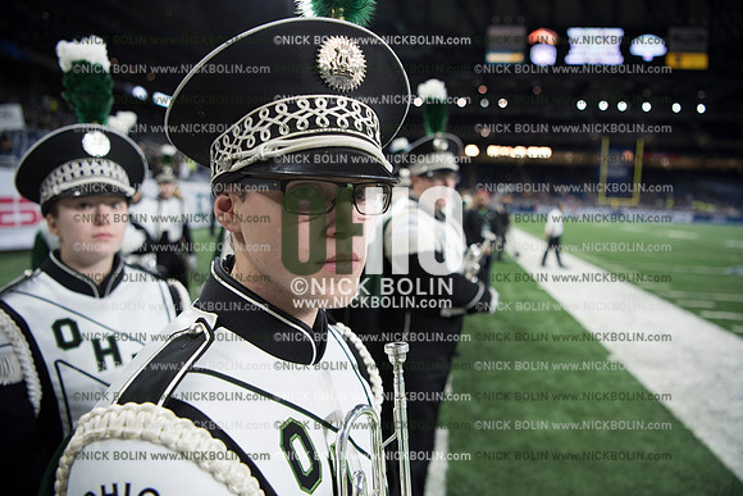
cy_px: 248
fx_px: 495
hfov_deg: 73.7
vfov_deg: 53.2
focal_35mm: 24
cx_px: 372
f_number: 2.8
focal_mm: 24
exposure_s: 1/800
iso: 1250
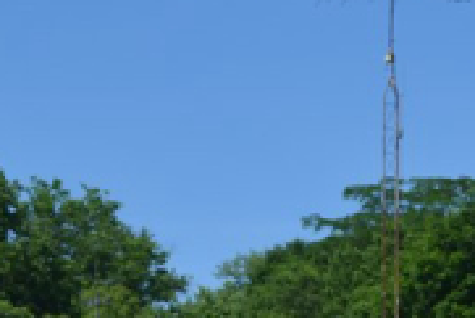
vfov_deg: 6.0
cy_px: 541
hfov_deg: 9.0
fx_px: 2958
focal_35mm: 224
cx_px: 656
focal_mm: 36
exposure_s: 1/250
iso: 100
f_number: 8
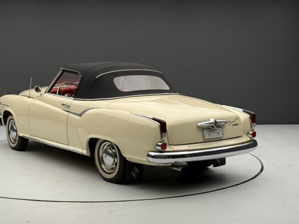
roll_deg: -0.3
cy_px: 137
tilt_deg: -8.3
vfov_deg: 24.8
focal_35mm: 59
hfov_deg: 32.6
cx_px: 127
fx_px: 510
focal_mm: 6.76
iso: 80
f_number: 1.78
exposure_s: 1/99
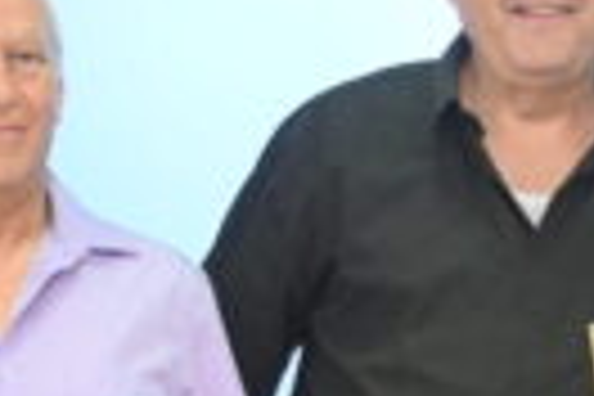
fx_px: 3597
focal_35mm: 218
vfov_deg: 6.1
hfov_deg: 9.2
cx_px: 920
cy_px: 785
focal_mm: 34
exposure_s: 1/250
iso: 1000
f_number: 2.8
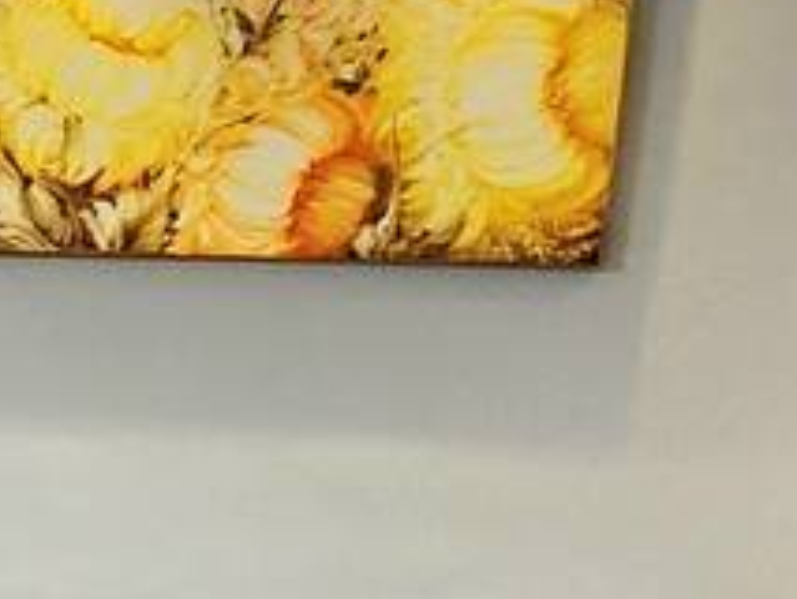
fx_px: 2027
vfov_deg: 16.6
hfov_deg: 14.6
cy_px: 532
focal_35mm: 88
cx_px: -1108
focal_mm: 2.2
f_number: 2.2
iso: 160
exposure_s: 1/60.2
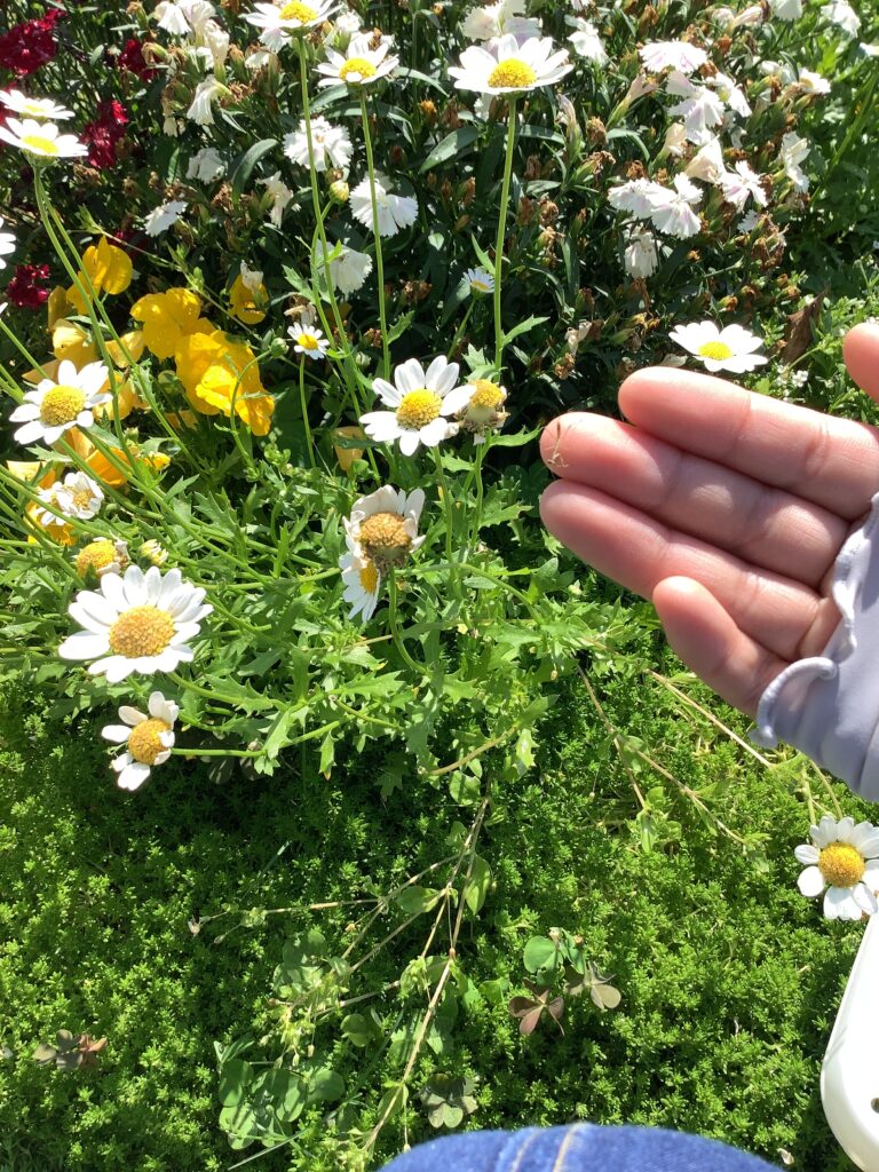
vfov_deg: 58.4
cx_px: 440
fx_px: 1050
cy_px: 586
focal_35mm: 31
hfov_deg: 45.4
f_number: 2.4
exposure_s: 1/547
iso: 25
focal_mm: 3.3
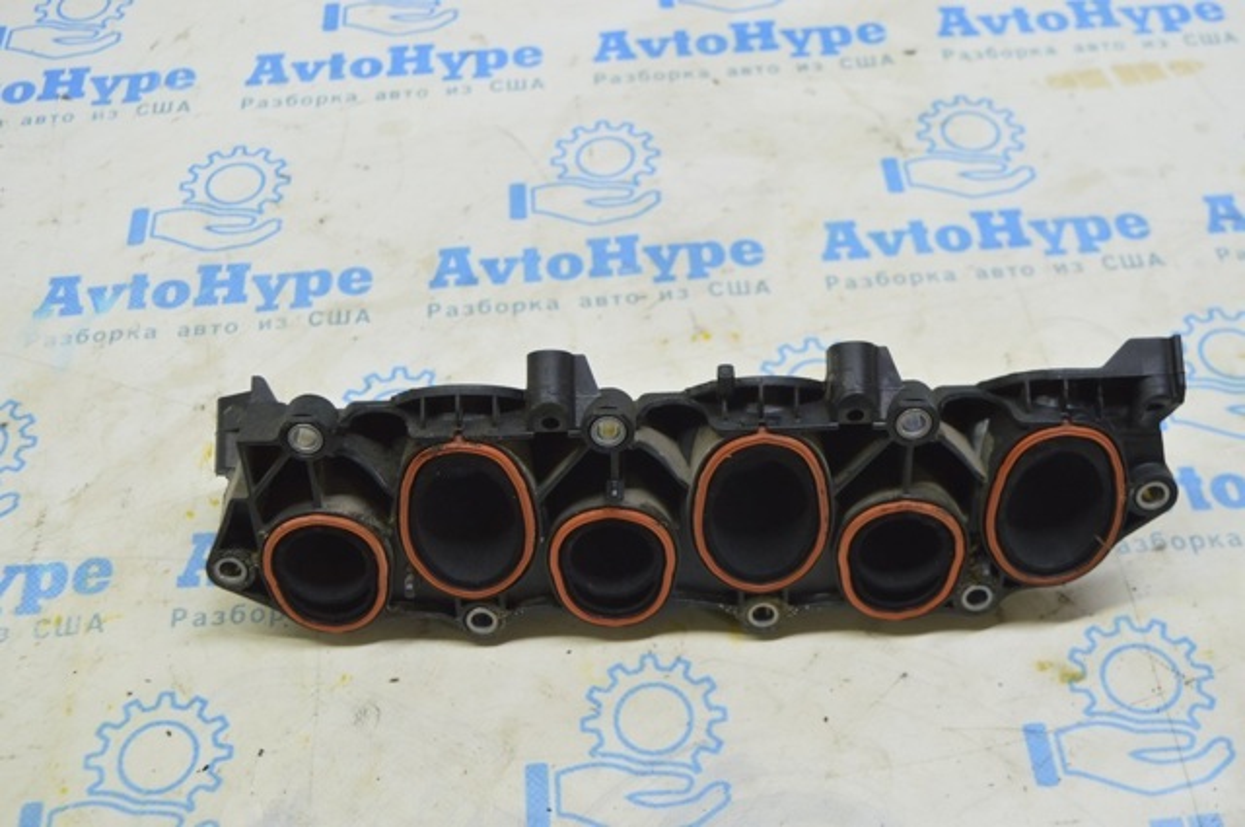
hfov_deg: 45.0
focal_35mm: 44
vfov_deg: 30.8
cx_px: 622
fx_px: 1502
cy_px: 414
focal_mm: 29
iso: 400
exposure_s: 1/20
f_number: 5.6
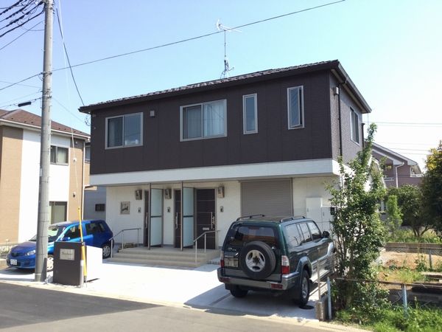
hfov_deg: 58.4
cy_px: 166
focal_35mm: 31
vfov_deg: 45.4
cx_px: 221
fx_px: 396
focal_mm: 3.3
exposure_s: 1/452
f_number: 2.4
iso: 25
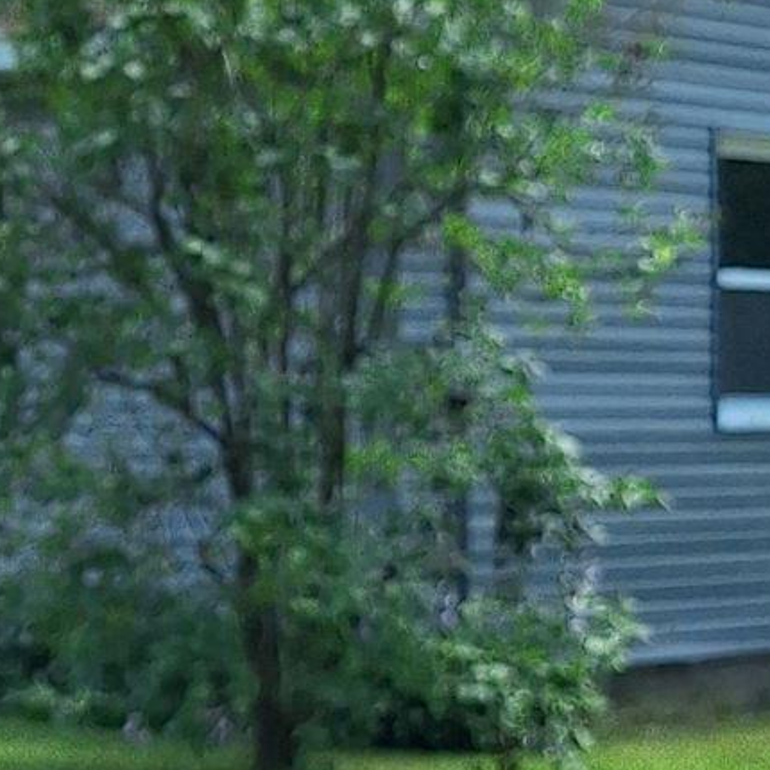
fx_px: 2743
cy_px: 356
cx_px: -9
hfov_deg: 15.7
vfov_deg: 16.0
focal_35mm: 109
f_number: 1.8
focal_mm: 5.54
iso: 40
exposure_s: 1/1493
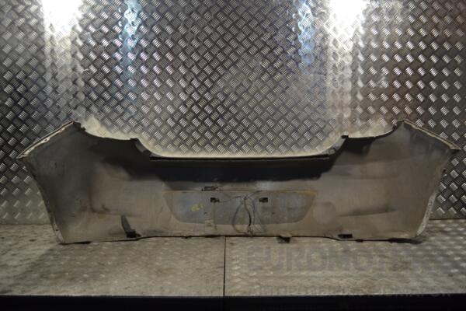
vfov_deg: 36.9
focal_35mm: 36
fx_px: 466
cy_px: 156
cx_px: 233
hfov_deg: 53.1
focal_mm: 24
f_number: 4
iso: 100
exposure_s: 1/50
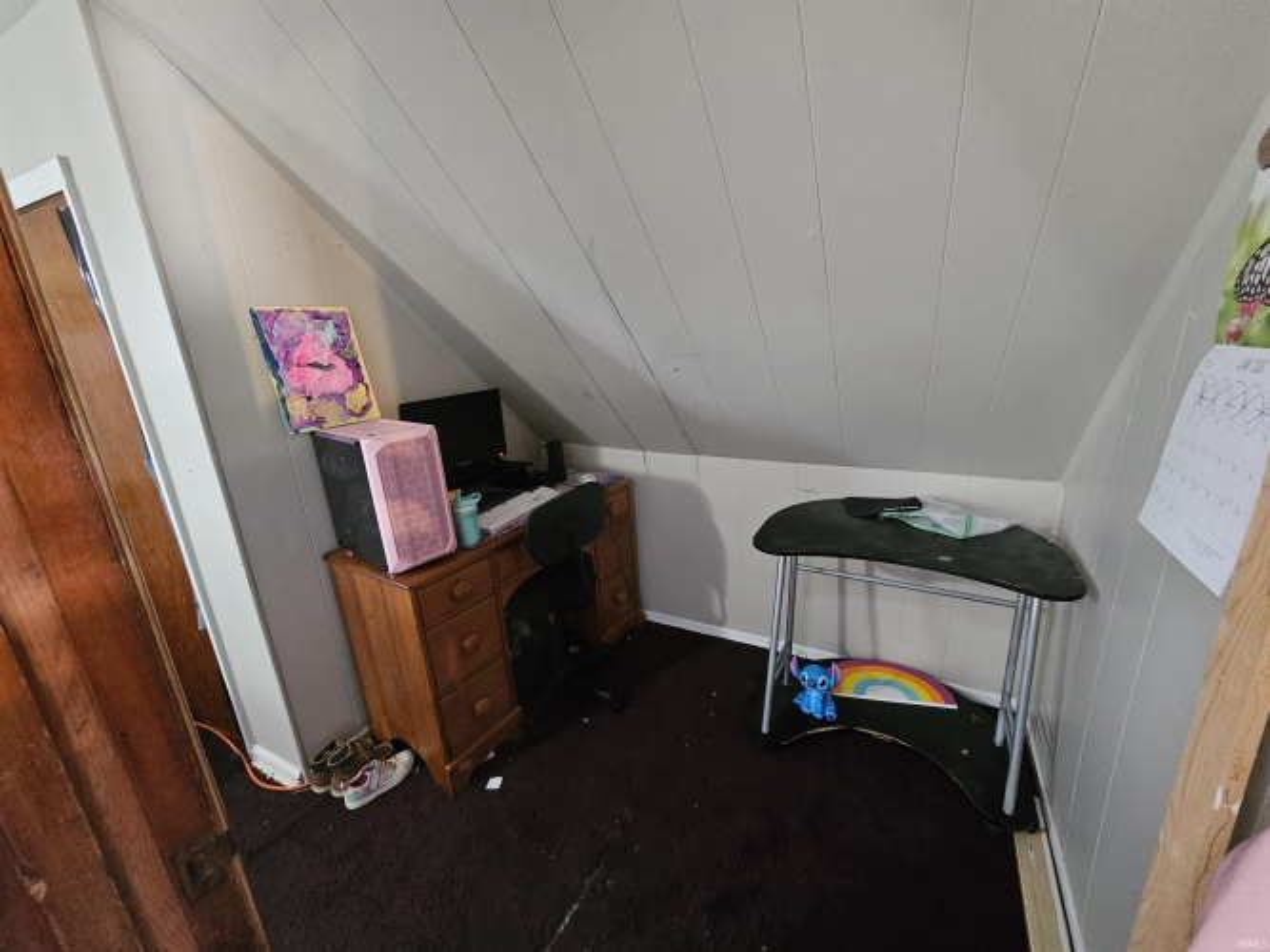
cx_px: 635
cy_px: 476
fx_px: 477
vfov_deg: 89.9
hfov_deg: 106.2
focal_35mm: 13
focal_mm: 2.2
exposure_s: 1/24
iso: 1250
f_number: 2.2
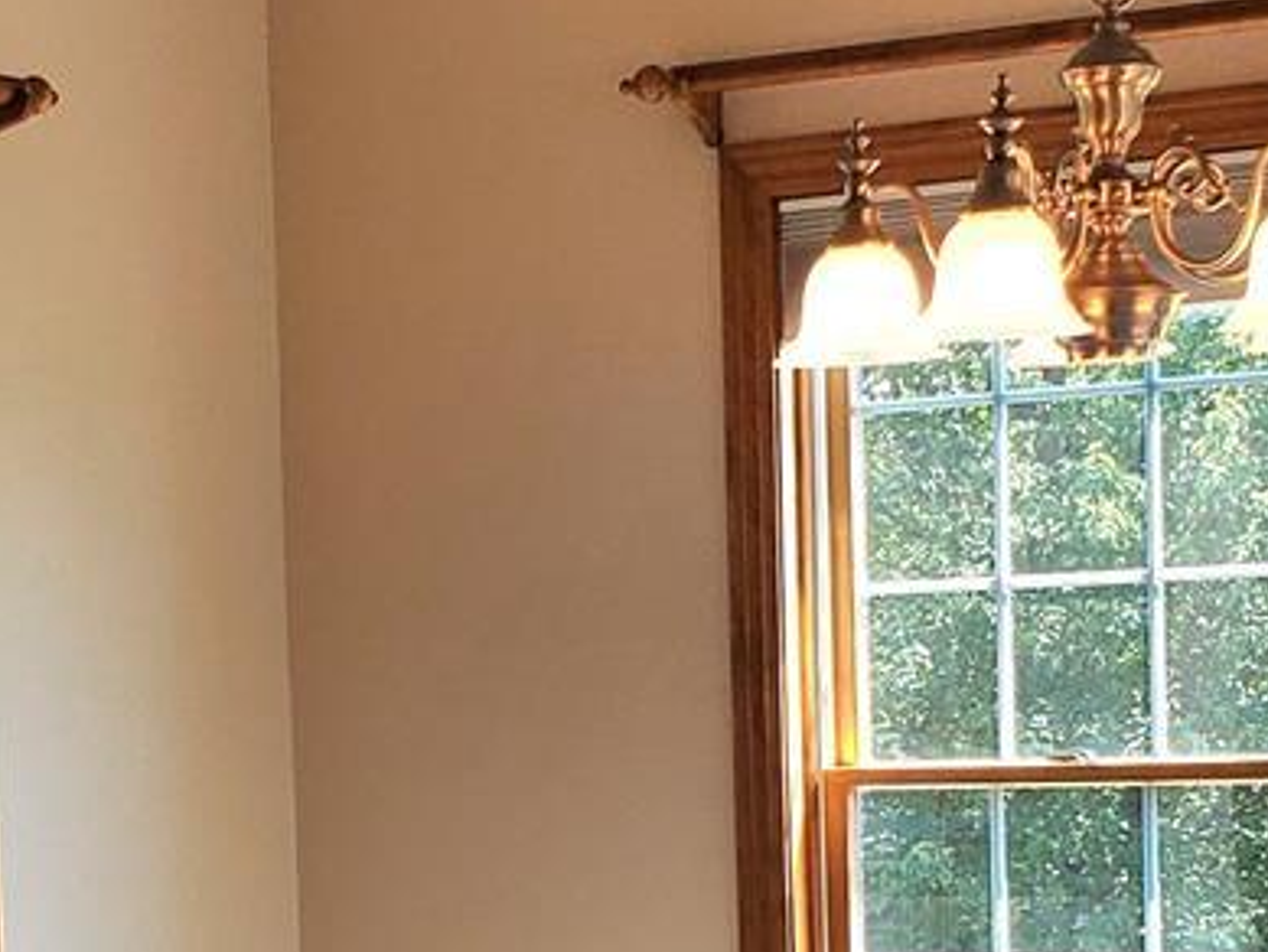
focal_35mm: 107
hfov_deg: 18.2
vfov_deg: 13.6
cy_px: 952
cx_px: 254
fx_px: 3921
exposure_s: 1/120
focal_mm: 4.3
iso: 100
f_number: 2.4
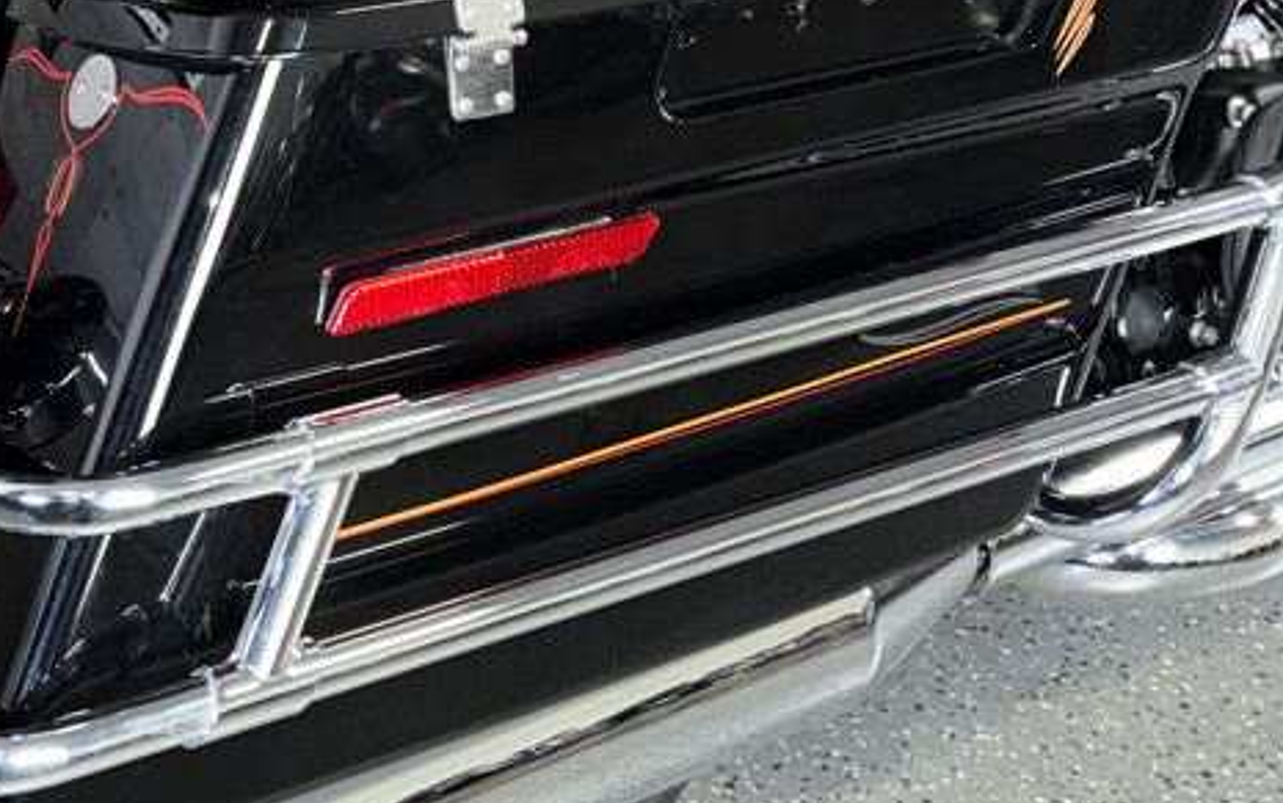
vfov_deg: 21.6
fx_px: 1959
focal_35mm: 56
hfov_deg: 32.7
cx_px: -61
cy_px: -149
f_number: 1.78
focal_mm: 6.76
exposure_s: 1/16
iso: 80
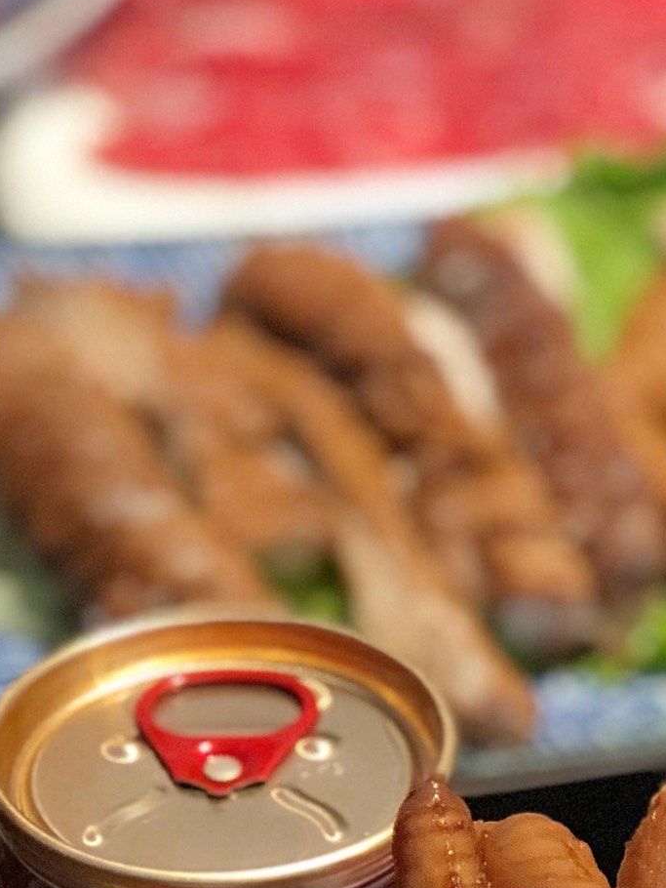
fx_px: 4385
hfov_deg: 8.6
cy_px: 980
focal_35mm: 171
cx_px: 870
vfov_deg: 11.4
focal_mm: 6.6
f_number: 2.8
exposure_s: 1/50
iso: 400
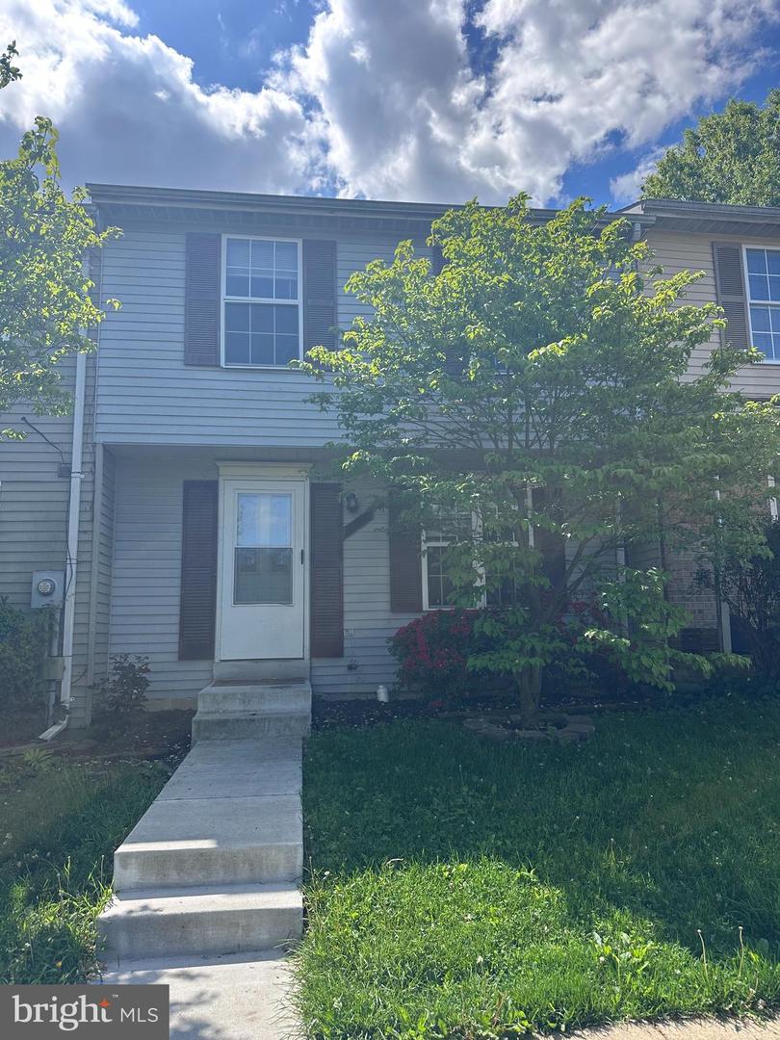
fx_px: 721
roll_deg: +0.3
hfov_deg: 56.8
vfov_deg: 71.6
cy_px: 520
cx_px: 390
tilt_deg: +10.2
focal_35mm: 24
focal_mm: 6.86
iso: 80
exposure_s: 1/4184
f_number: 1.78
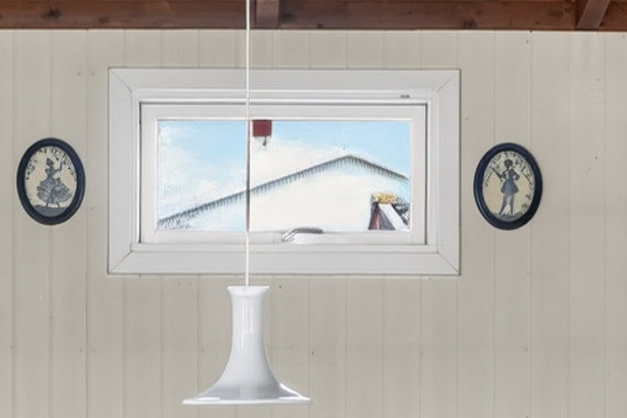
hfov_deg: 22.8
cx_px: 203
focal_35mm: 89
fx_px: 1550
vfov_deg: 15.1
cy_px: 409
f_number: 8
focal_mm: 20
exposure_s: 1/4
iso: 400
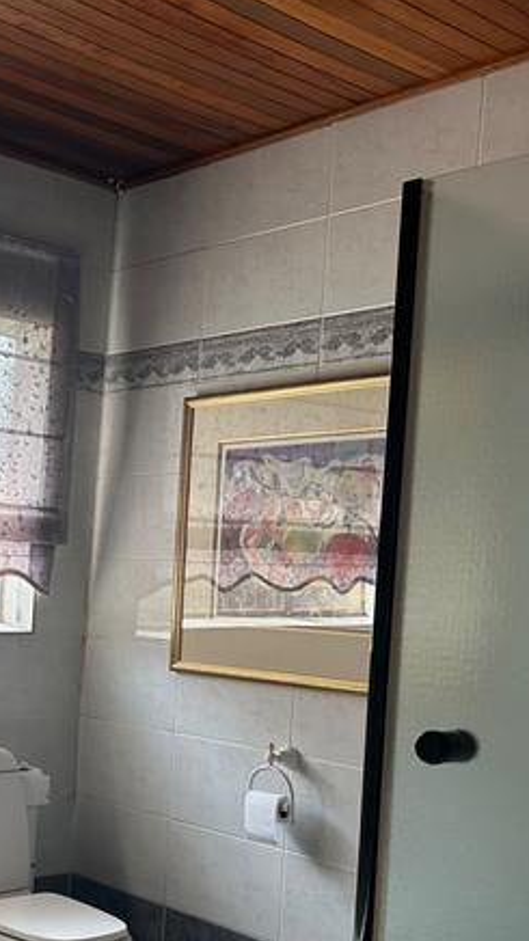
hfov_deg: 23.3
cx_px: -58
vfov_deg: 42.4
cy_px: 624
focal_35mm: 48
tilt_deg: -1.3
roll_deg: -3.1
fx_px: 1198
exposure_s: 1/139
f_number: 1.78
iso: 125
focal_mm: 6.86
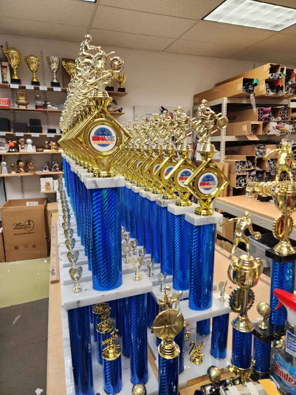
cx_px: 148
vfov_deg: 73.9
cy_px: 198
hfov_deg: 58.9
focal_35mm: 23
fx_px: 262
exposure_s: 1/120
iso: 200
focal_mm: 6.4
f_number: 1.8
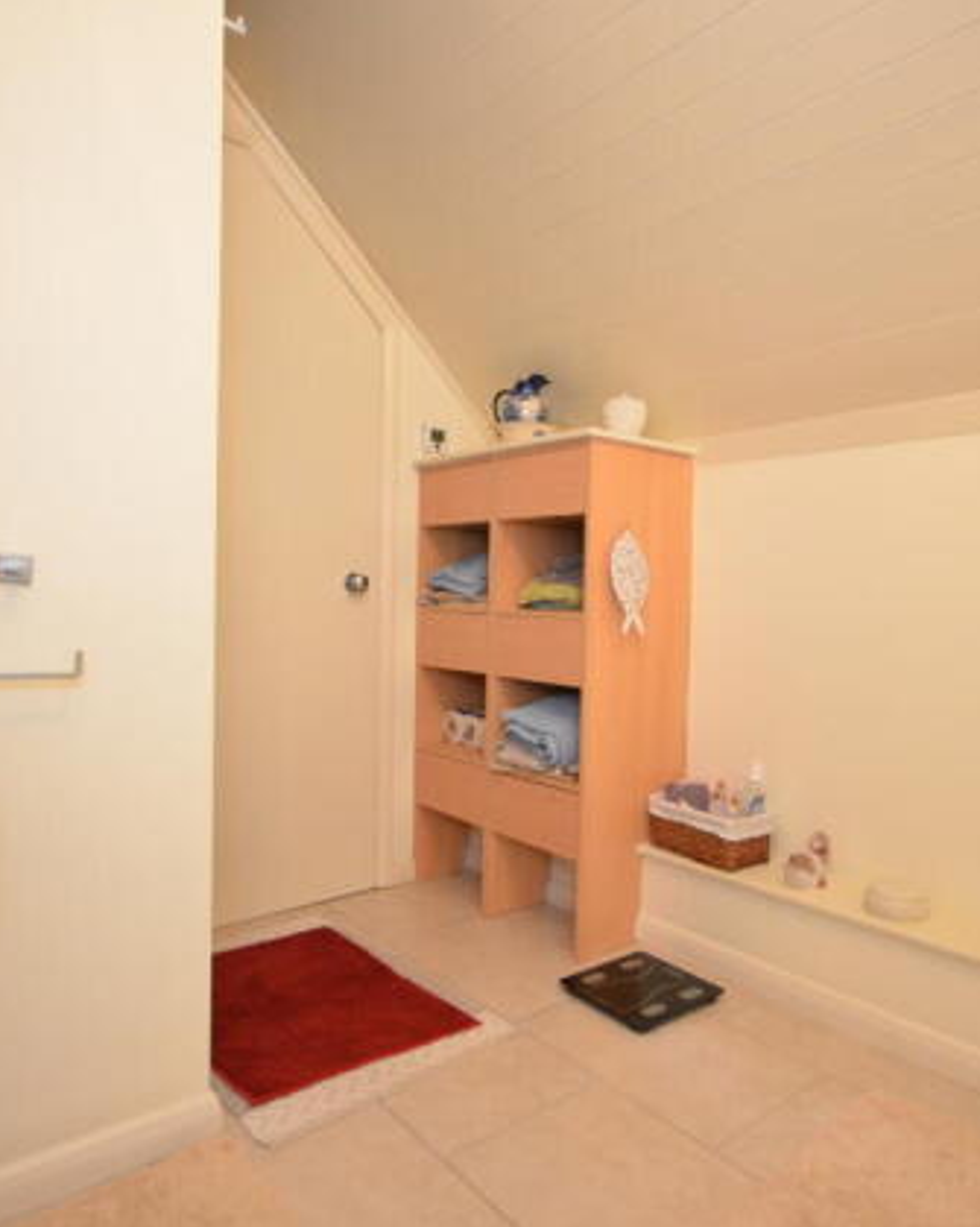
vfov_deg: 75.0
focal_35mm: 22
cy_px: 603
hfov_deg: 62.9
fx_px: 798
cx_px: 556
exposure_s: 1/60
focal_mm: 10
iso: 1600
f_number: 4
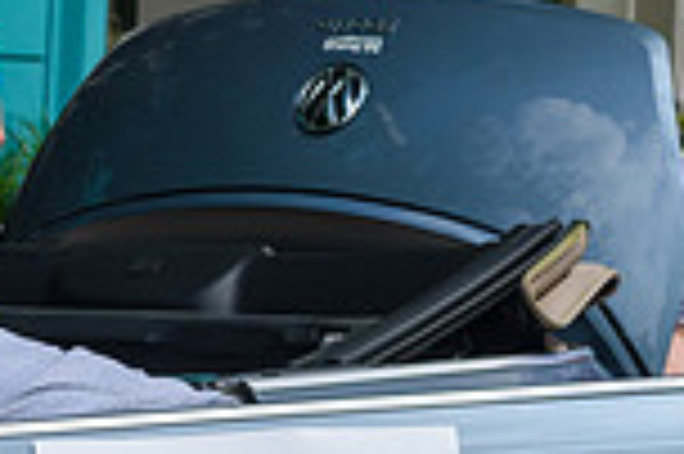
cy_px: 308
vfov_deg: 3.4
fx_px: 7611
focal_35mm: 401
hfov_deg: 5.1
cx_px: 266
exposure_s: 1/800
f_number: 7.1
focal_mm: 70
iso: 200
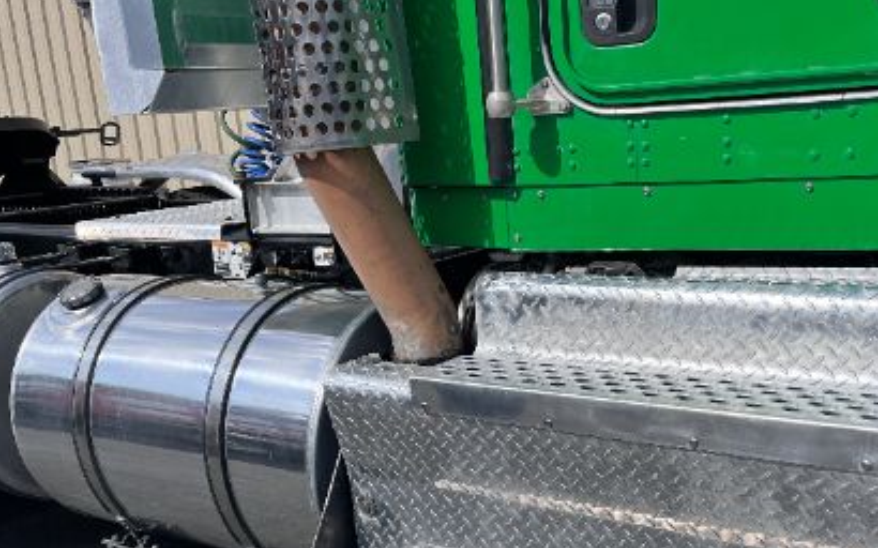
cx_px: 505
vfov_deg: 29.0
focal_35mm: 43
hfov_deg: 46.1
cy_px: 462
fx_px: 1029
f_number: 1.6
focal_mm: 5.1
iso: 50
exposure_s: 1/5556
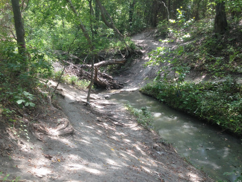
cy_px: 91
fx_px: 231
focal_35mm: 33
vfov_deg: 42.9
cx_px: 121
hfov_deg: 55.4
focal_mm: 4.12
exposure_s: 1/120
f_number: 2.4
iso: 64
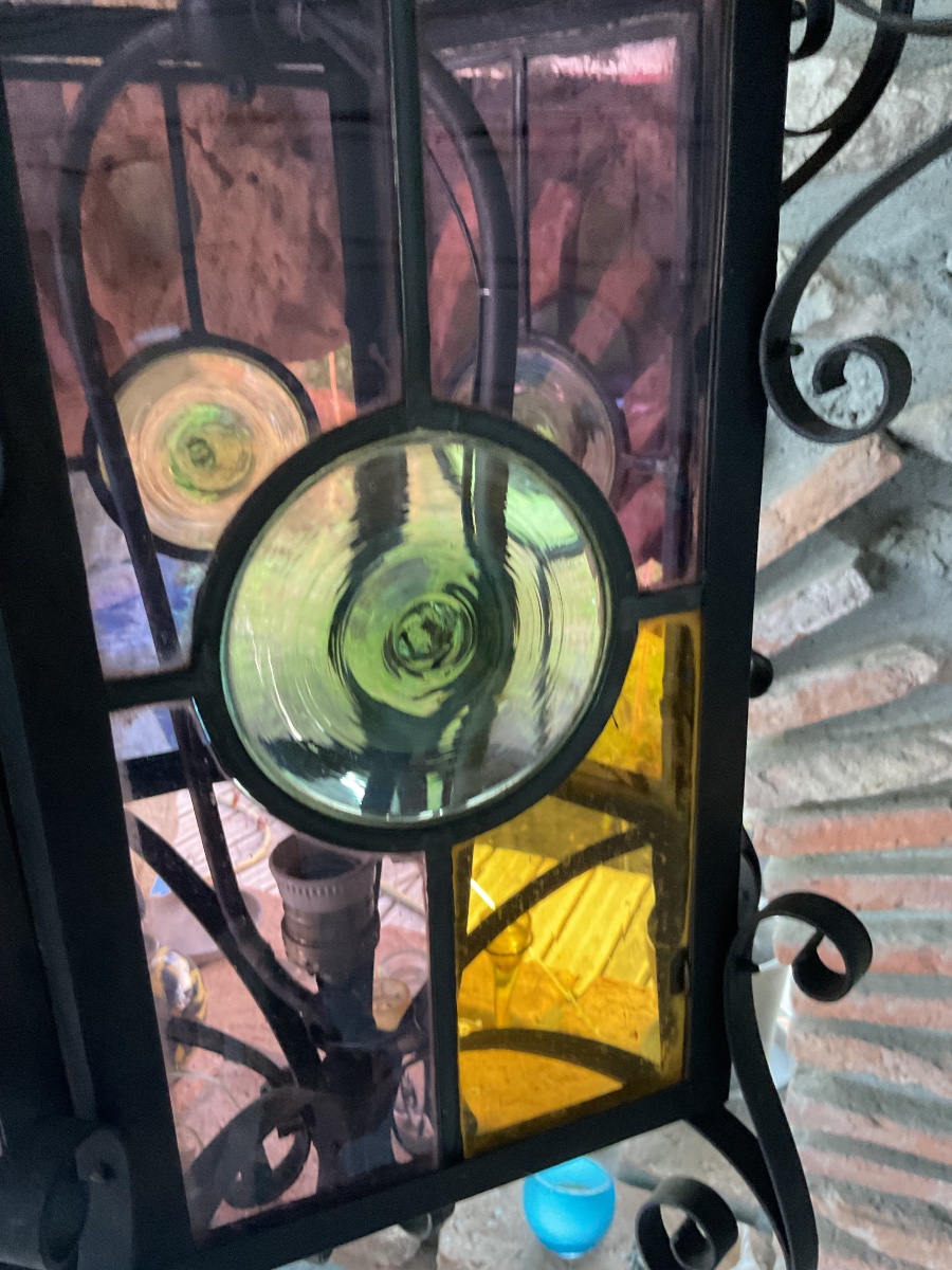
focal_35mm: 29
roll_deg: +3.6
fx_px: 1063
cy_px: 635
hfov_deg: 48.2
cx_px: 476
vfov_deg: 61.7
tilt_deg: -18.4
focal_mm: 3
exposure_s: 1/40
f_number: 1.8
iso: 320
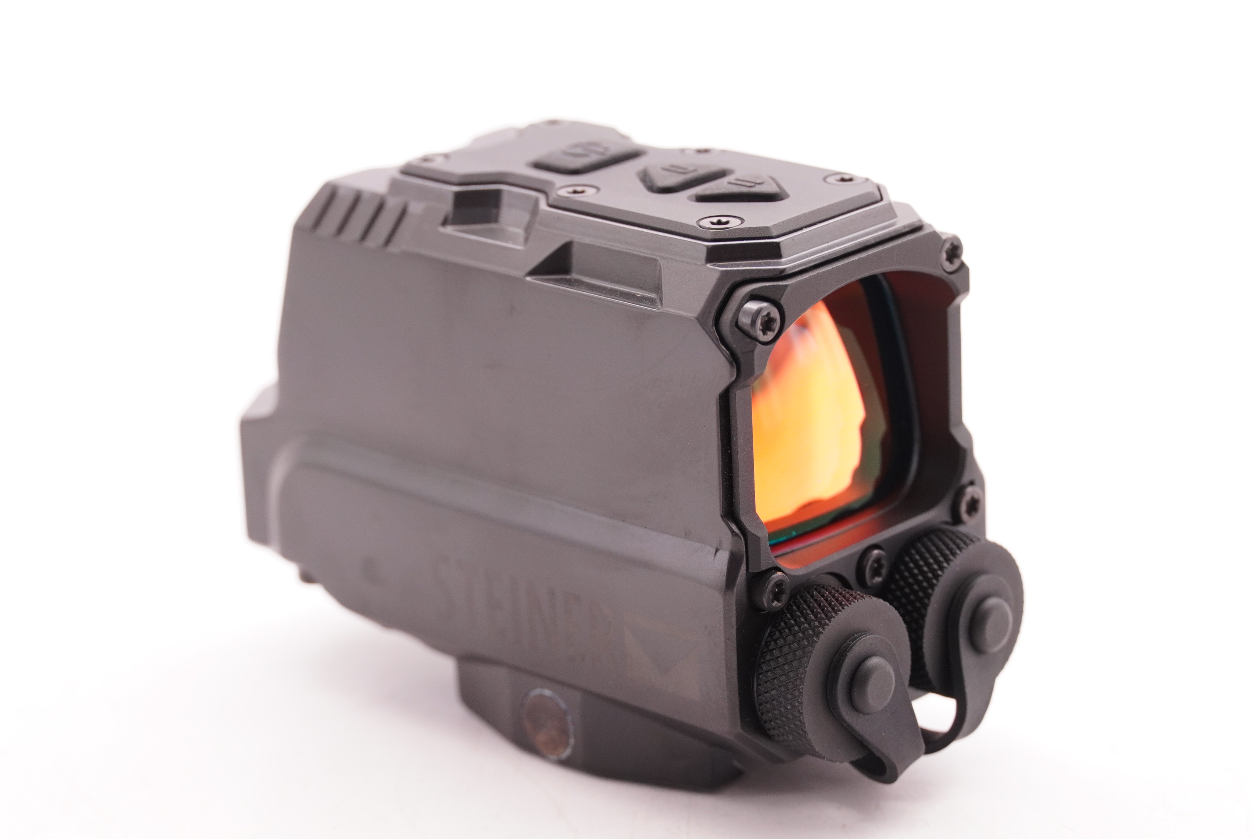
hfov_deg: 18.0
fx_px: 3963
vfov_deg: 12.1
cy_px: 439
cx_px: 642
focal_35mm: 114
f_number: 5.6
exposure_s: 1/125
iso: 800
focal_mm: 61
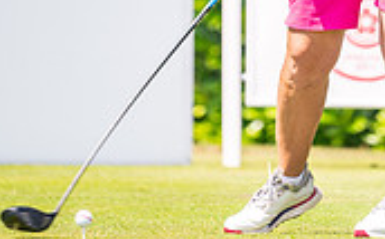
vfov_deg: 1.6
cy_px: -214
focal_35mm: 802
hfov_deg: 2.6
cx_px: 275
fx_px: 8404
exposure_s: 1/1250
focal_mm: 300
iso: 200
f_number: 4.5
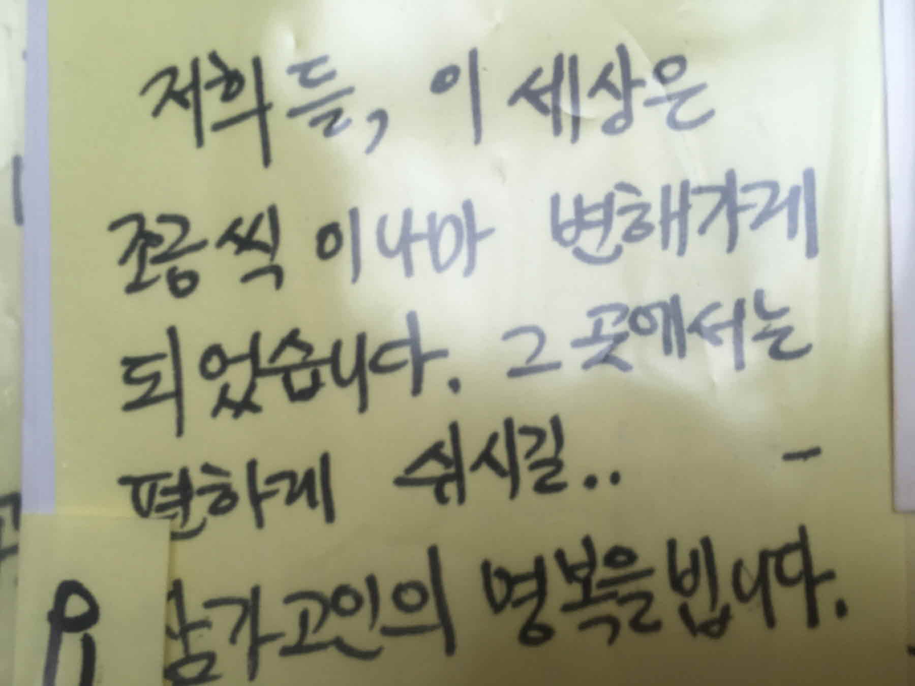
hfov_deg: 61.7
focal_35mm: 29
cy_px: 343
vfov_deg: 48.2
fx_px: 767
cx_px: 458
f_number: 2.2
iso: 25
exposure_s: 1/60
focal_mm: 4.15
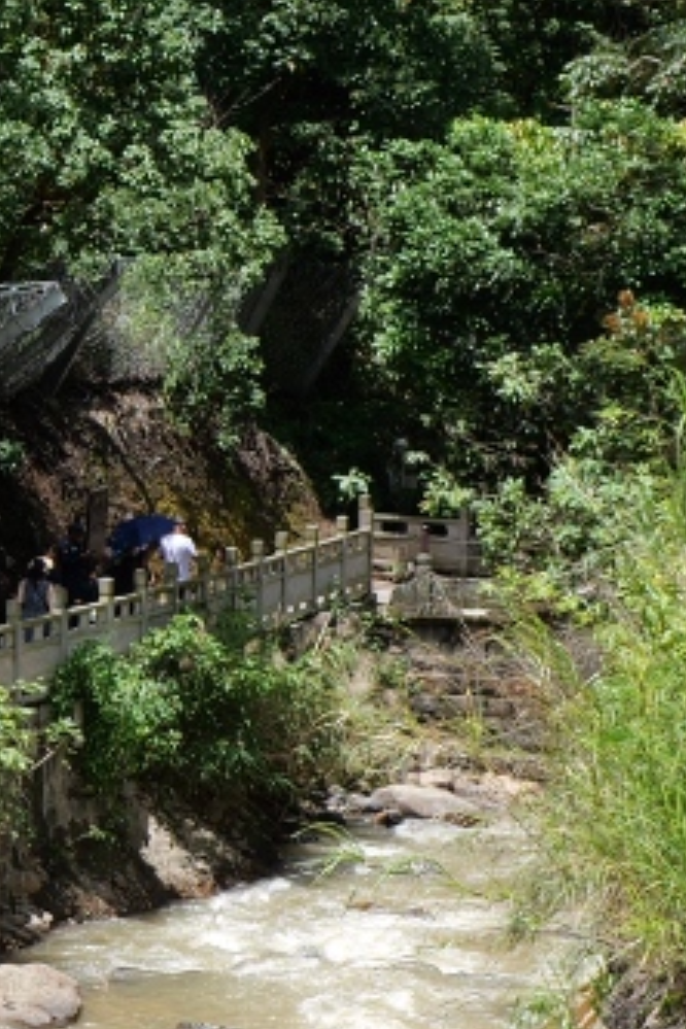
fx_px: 4259
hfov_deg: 8.7
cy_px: 340
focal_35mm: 149
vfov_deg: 13.8
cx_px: -708
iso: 100
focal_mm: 31
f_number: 6.3
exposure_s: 1/200
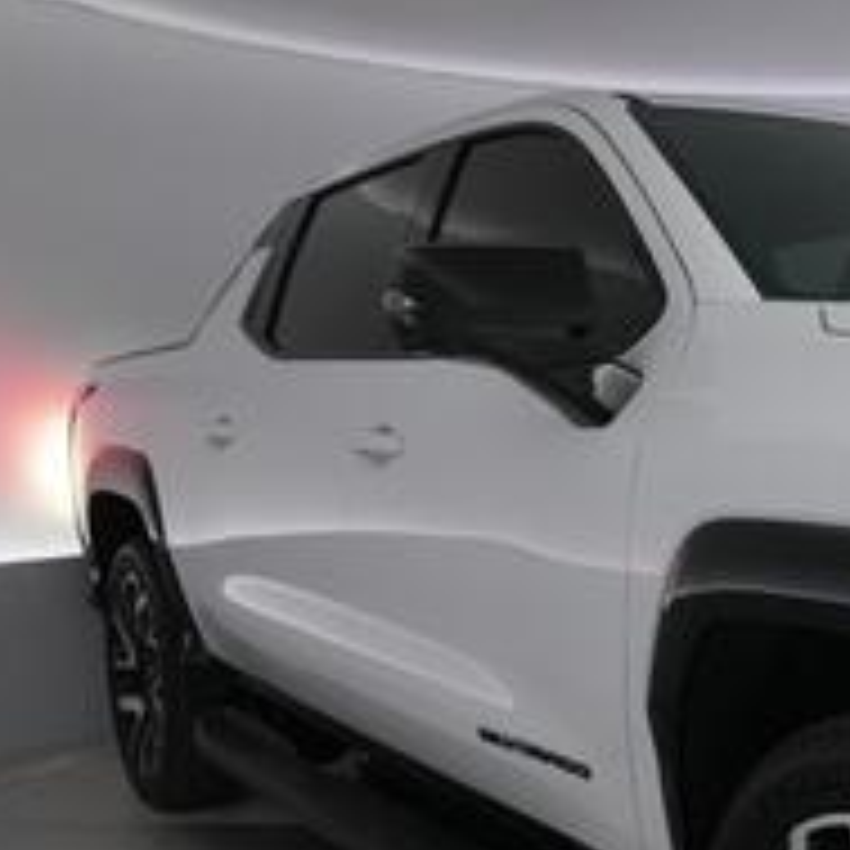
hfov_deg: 30.3
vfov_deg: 34.3
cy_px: 589
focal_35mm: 49
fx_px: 1361
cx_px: 980
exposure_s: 1/160
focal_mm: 17
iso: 1250
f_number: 4
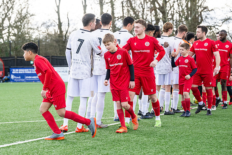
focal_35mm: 101
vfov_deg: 13.5
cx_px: 104
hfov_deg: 20.1
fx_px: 654
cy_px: 80
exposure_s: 1/1600
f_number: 4
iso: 800
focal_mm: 92
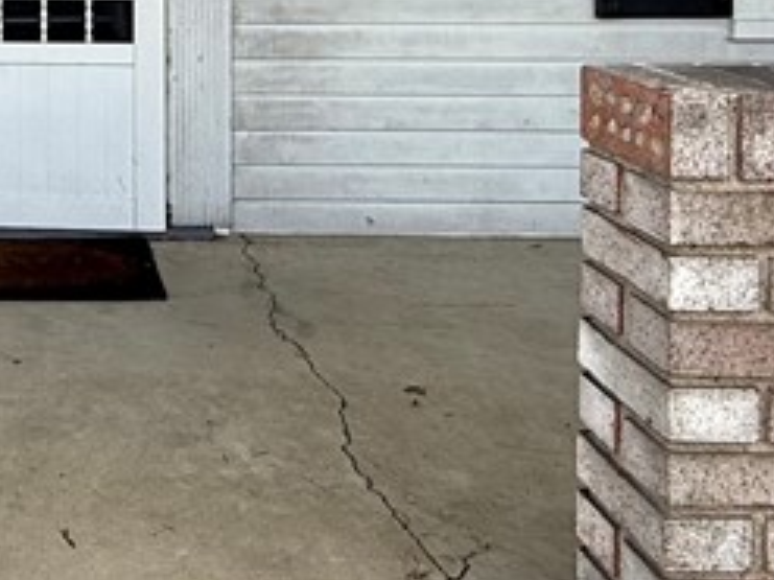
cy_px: -107
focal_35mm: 58
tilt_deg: -1.1
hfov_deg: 29.9
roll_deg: +0.2
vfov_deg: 23.2
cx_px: -78
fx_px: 1296
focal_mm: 2.22
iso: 50
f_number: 2.2
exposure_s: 1/374
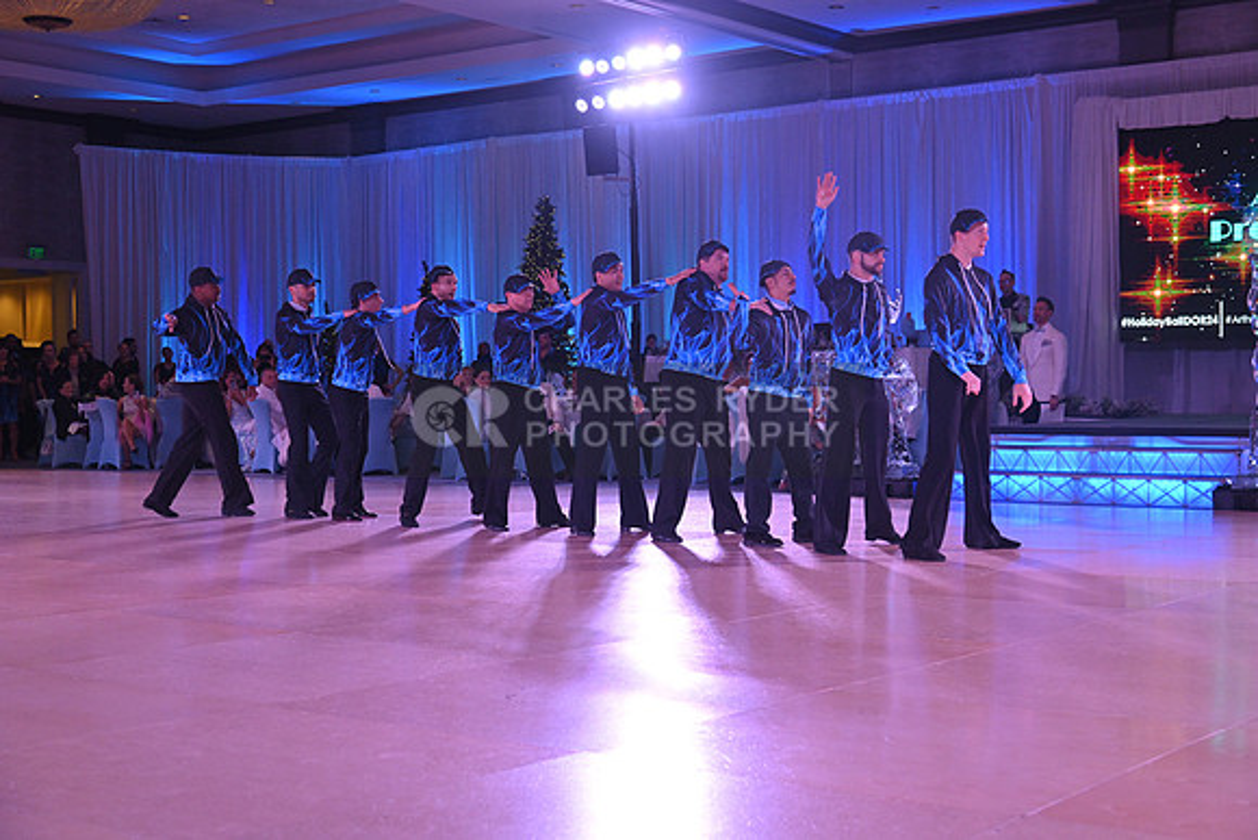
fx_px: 1748
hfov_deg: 39.6
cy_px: 420
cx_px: 629
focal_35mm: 50
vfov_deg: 27.0
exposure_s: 1/400
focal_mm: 50
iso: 2200
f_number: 5
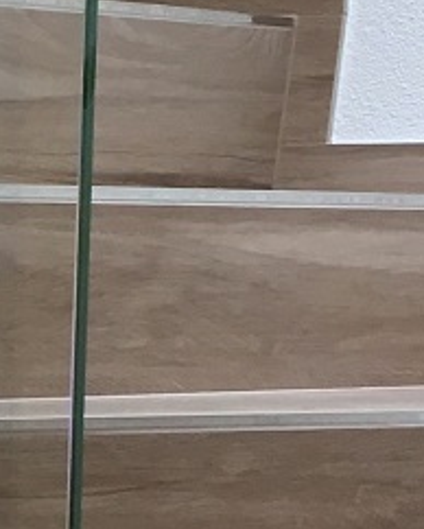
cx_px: -560
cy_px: 514
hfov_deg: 7.7
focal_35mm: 187
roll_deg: -1.4
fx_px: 2930
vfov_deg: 10.2
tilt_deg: -6.3
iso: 50
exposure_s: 1/33
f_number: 2.2
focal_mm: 4.15
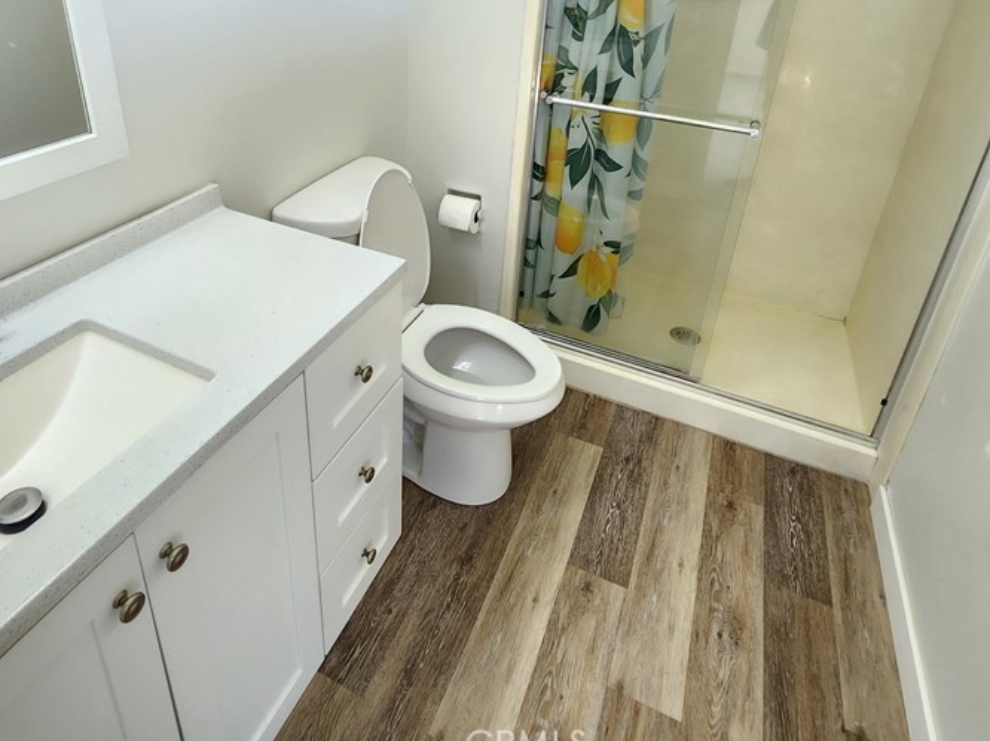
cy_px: 195
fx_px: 572
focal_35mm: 20
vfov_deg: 62.5
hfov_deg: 81.4
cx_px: 437
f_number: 2.2
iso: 320
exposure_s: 1/30
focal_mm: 2.2
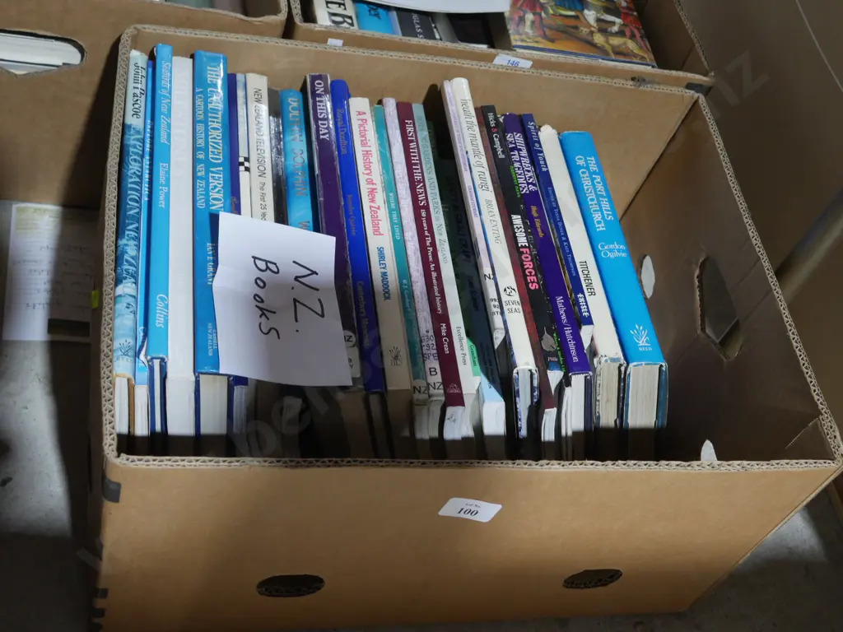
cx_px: 422
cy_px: 316
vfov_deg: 30.3
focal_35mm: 48
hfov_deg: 39.7
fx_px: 1169
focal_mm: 24
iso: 1600
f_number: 5.2
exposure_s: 1/60
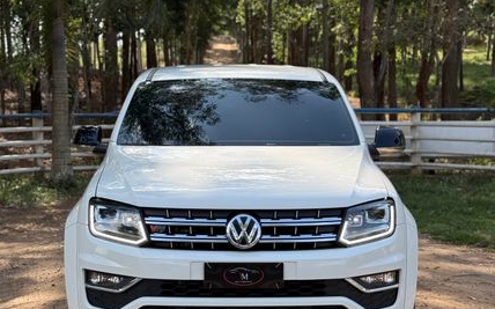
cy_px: 184
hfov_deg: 36.3
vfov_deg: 23.1
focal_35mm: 56
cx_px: 239
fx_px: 755
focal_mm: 6.76
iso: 64
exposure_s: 1/2865
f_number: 1.78
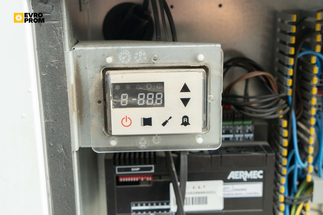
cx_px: 162
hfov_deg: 40.3
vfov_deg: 27.5
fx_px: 440
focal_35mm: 49
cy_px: 108
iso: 100
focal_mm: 49
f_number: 6.3
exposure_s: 1/60
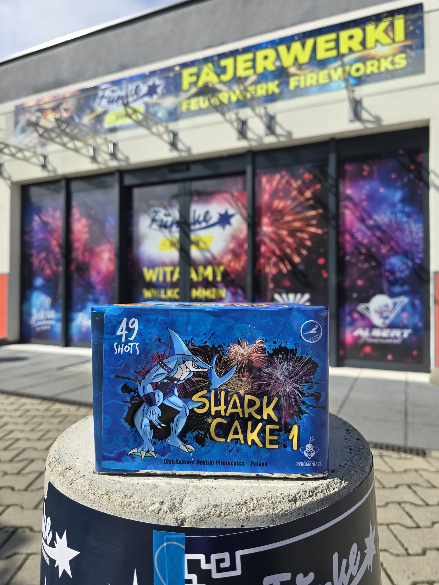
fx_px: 389
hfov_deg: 58.9
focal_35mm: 23
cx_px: 220
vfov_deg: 73.9
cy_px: 292
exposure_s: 1/699
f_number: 1.7
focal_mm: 6.3
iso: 12
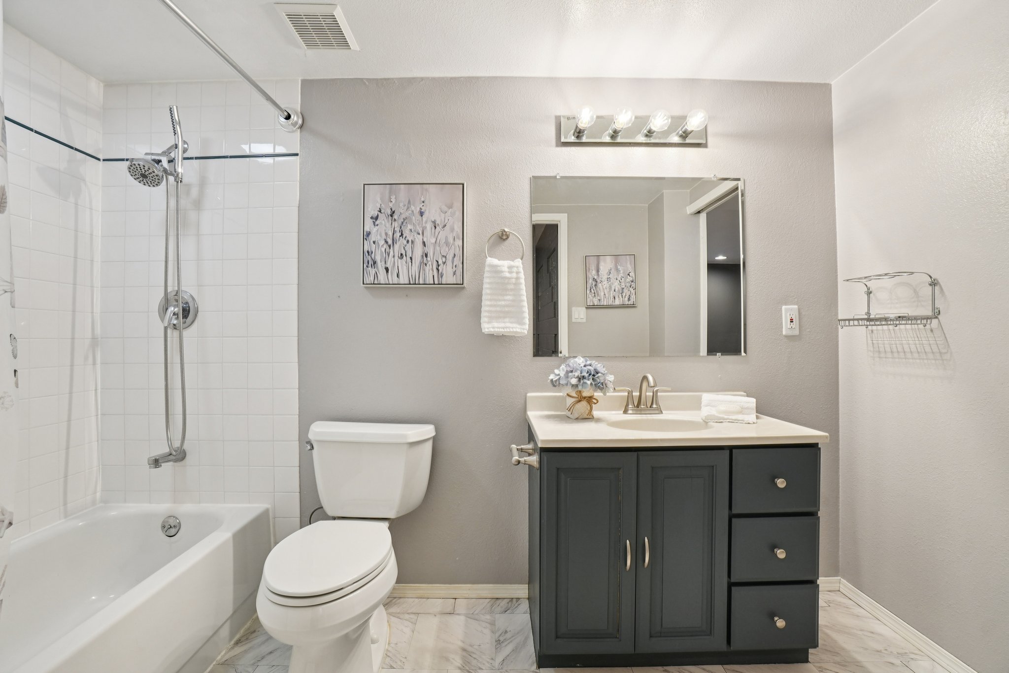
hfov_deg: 100.4
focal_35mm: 15
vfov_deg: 77.3
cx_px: 504
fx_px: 420
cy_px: 336
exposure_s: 1/13
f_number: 8
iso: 400
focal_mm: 10
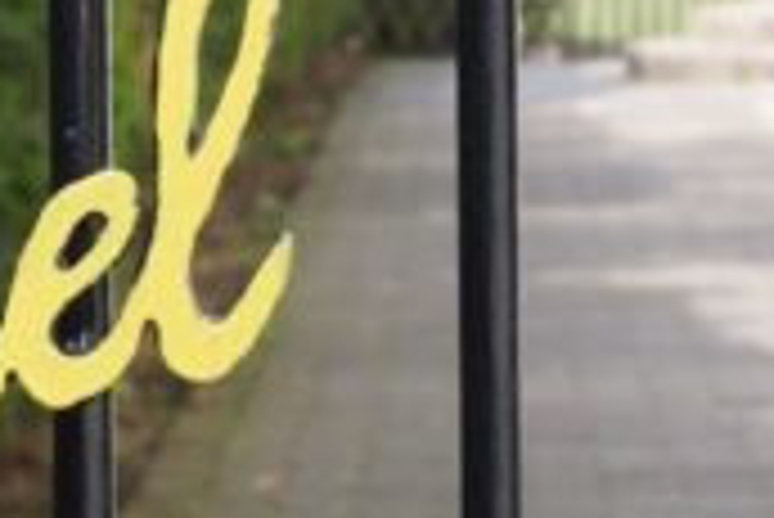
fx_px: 4217
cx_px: 22
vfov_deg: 7.0
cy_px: 128
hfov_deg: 10.4
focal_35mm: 196
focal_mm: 22
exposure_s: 1/250
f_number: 5
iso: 100
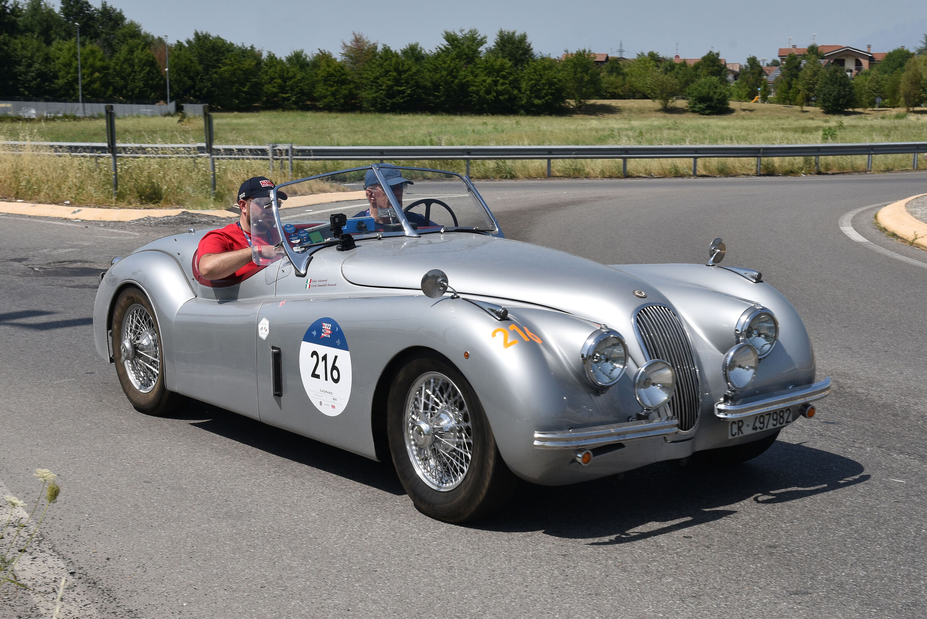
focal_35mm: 40
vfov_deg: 33.4
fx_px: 1030
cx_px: 464
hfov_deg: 48.4
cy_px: 310
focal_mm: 40
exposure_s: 1/500
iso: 200
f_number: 10
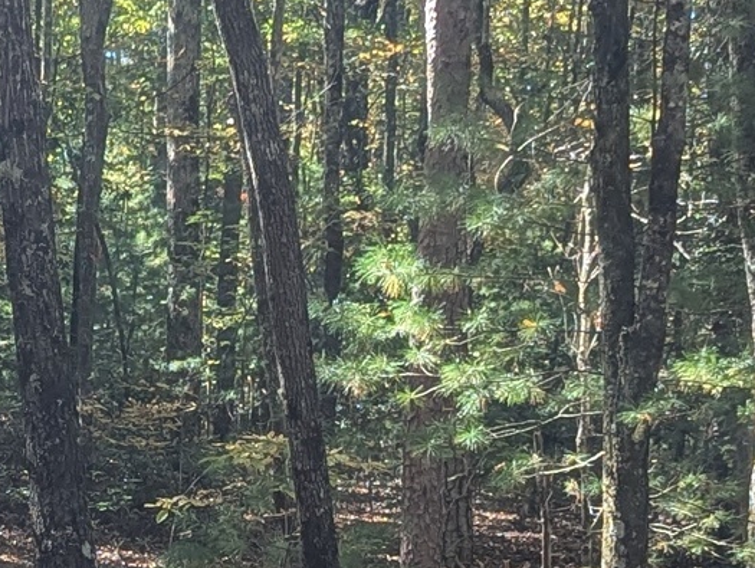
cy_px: 756
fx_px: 3057
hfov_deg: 13.9
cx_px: 68
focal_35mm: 140
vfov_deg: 10.4
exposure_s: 1/129
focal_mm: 6.81
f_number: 1.85
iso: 41
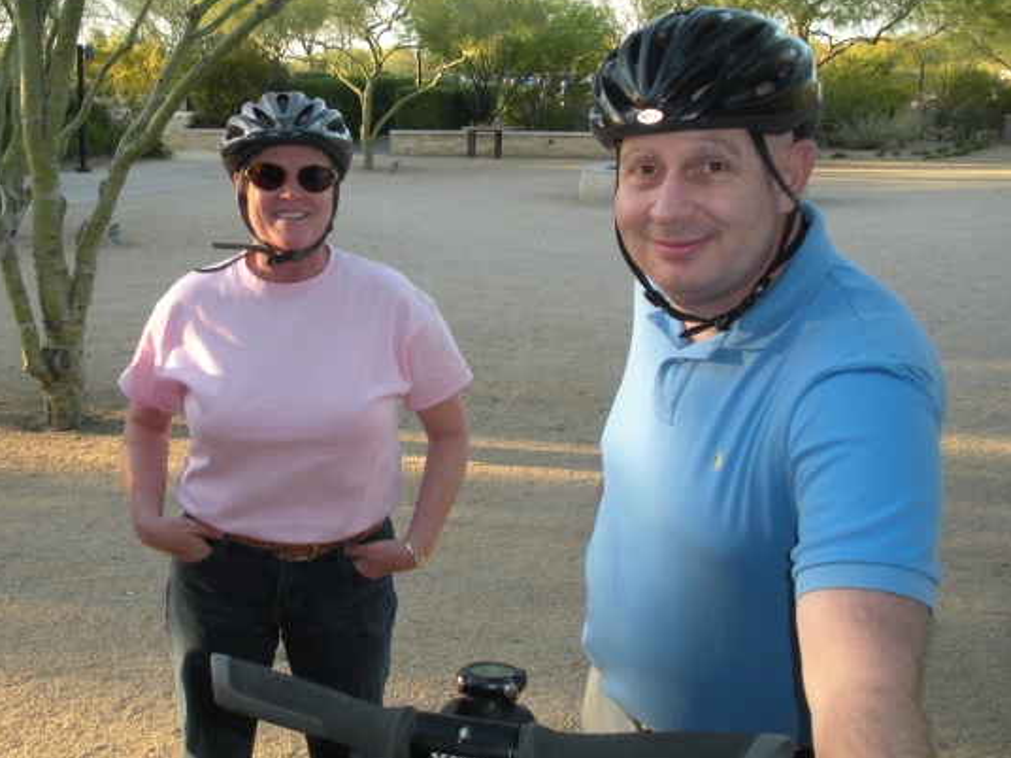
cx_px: 413
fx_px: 1256
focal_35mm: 43
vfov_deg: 33.5
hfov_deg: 43.7
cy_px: 321
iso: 64
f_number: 3.5
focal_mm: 6.3
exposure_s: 1/56.7
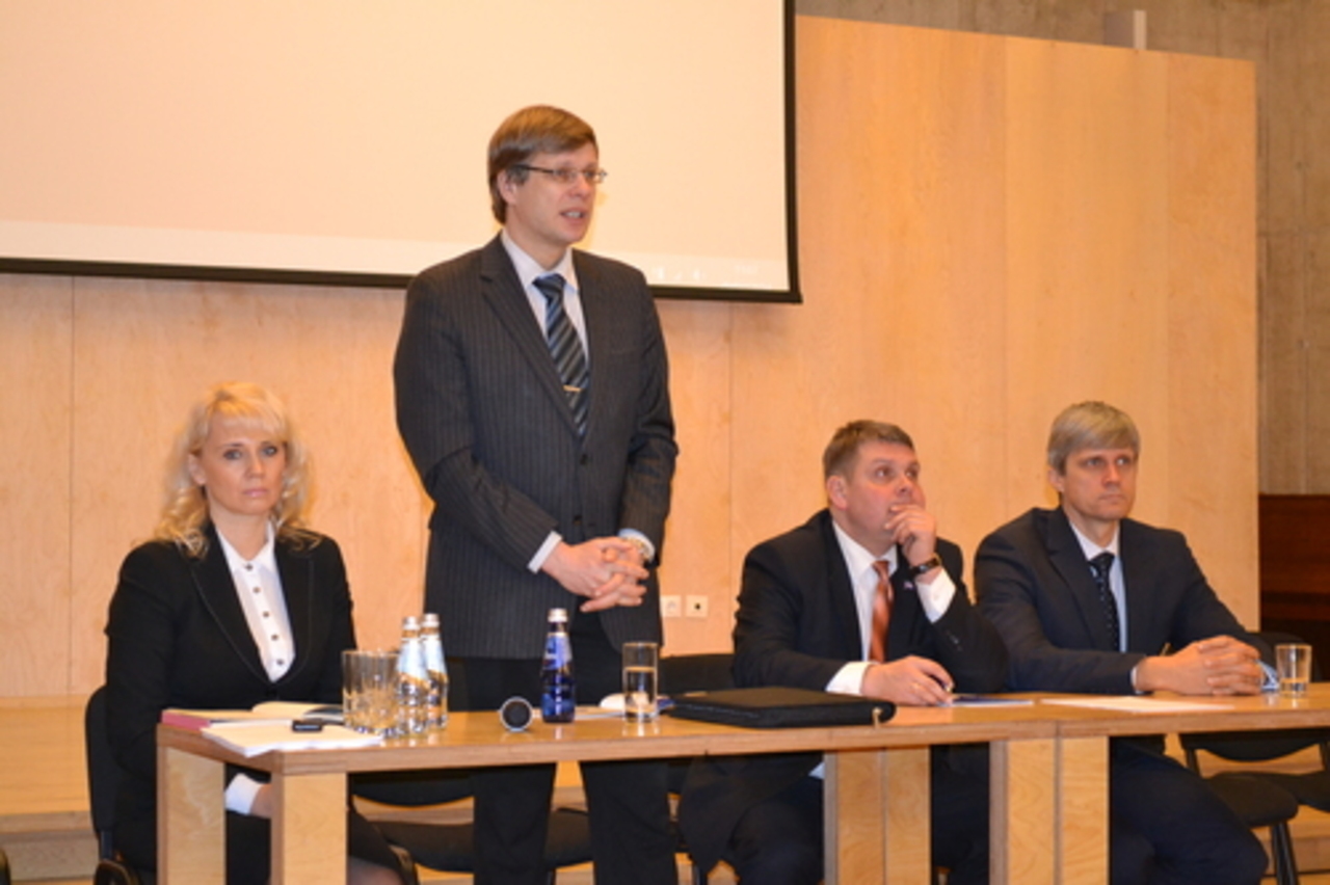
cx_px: 665
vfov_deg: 18.9
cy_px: 442
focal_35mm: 72
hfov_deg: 28.1
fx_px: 2659
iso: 2500
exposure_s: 1/60
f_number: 5.6
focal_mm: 48
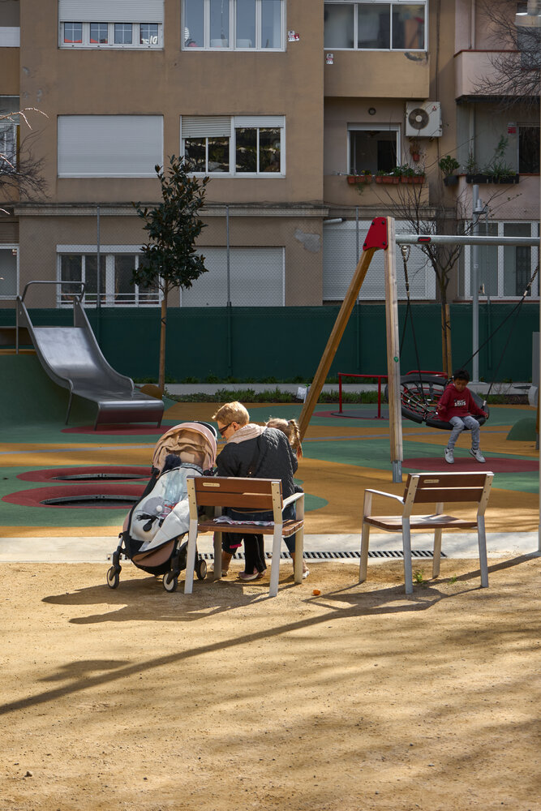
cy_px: 406
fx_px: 1577
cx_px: 270
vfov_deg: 28.8
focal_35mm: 70
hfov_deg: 19.5
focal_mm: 70
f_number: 10
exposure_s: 1/200
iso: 200
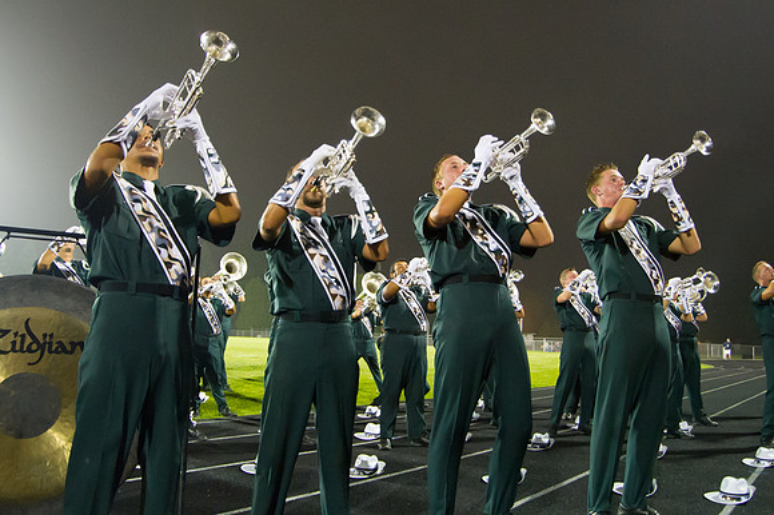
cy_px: 246
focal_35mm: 33
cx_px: 405
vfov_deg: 39.8
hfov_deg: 57.0
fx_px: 712
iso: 7200
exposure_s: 1/160
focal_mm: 24
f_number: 3.5
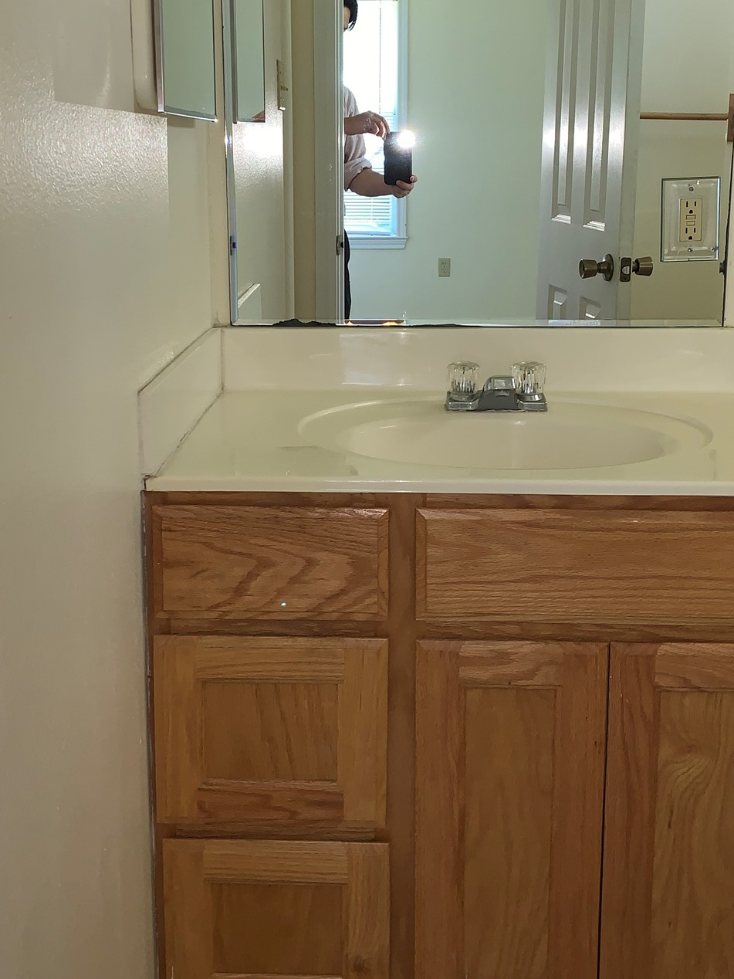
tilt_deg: -10.2
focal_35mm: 42
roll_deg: -0.3
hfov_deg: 34.3
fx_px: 1187
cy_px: 384
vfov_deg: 44.5
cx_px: 365
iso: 40
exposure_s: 1/17
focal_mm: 4.25
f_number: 1.8
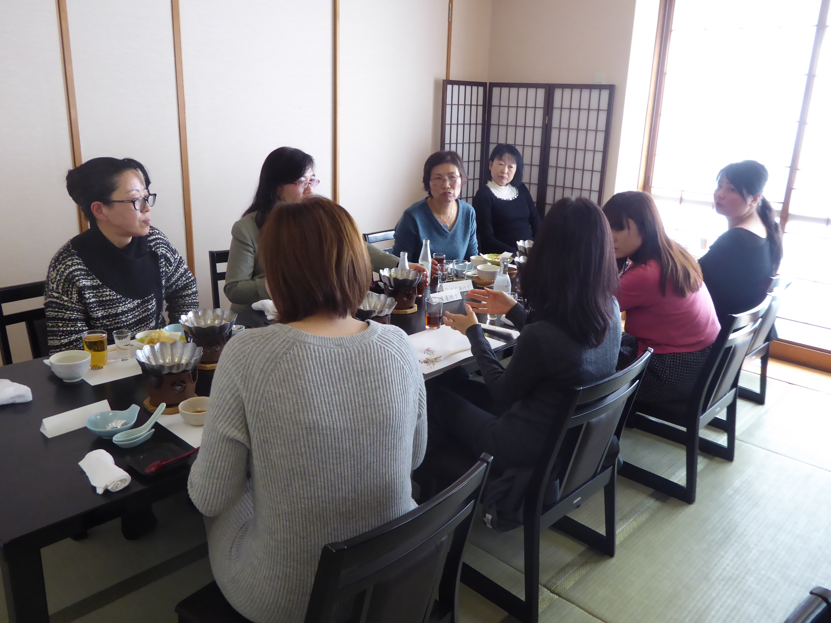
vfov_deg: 48.2
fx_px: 696
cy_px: 312
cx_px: 416
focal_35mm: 29
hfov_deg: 61.7
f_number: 3.5
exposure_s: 1/60
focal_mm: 5
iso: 400
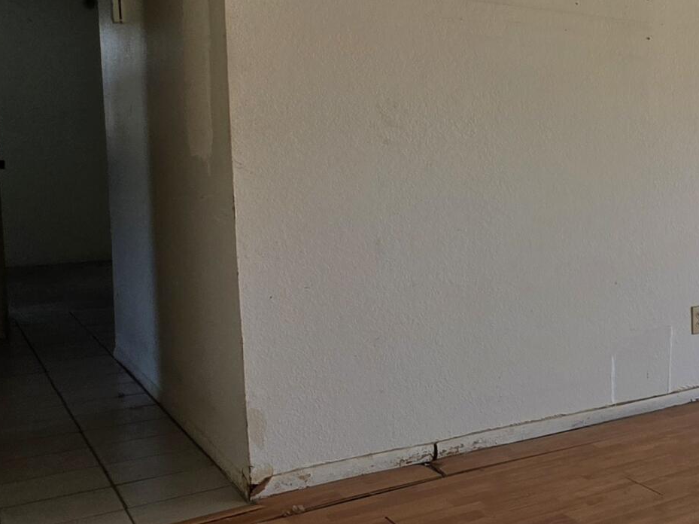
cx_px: 891
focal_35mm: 42
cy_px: 231
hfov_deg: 33.7
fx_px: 848
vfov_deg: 34.3
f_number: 1.9
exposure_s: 1/120
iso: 50
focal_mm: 2.2
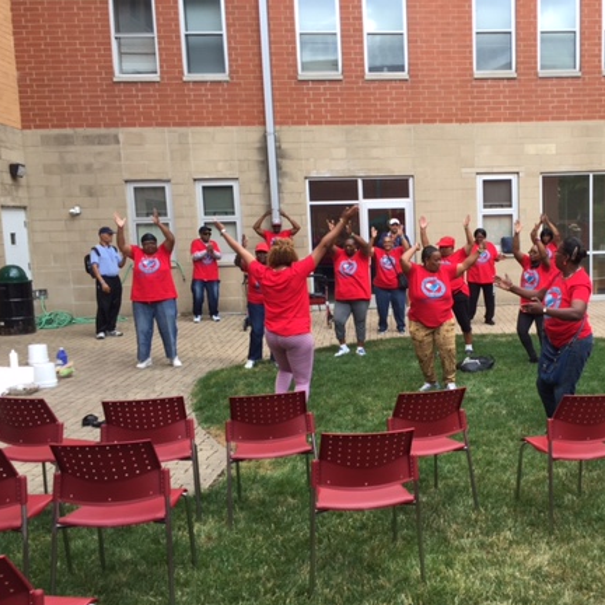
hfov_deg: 42.7
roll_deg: -0.3
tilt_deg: -3.8
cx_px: 441
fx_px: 751
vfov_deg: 43.8
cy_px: 335
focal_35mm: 38
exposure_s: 1/222
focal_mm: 4.15
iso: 32
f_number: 2.2
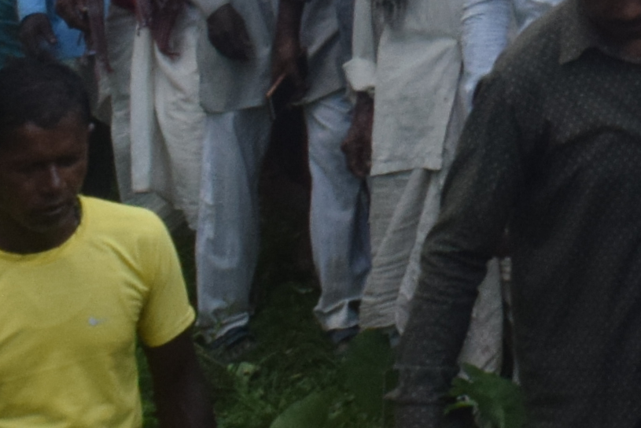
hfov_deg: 12.3
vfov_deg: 8.6
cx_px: 1261
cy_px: -529
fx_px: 2654
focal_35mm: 149
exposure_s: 1/500
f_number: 11
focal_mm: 18
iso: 800
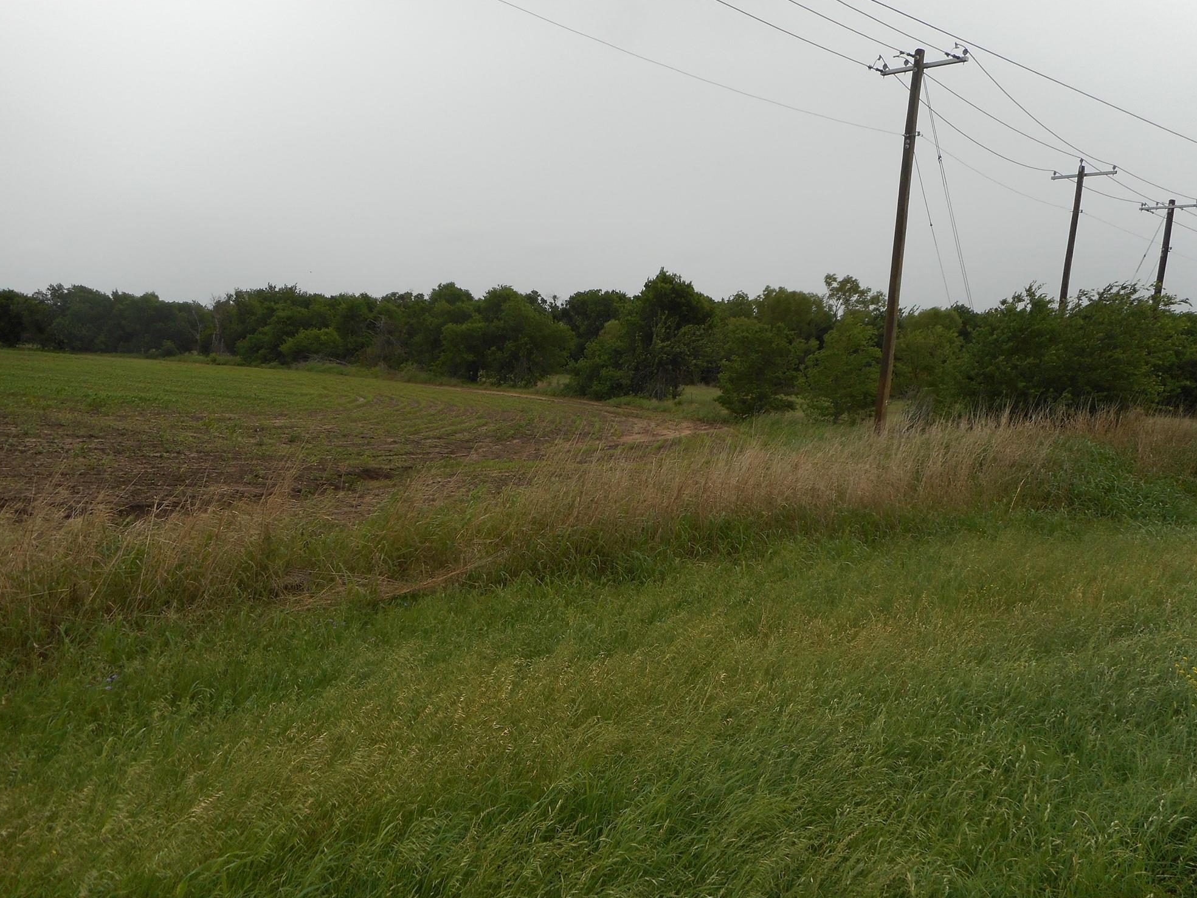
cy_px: 463
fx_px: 899
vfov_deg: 53.1
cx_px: 588
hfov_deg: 67.3
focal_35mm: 26
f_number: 3.7
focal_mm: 4.5
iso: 80
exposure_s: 1/320
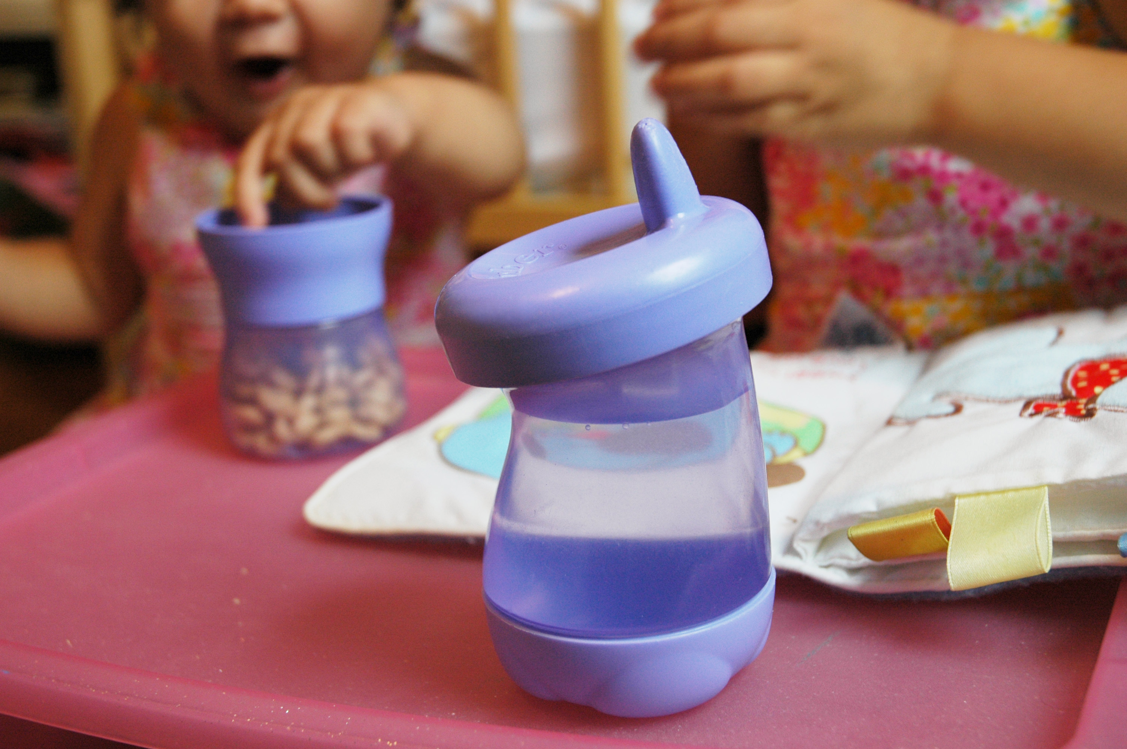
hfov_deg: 35.1
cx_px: 564
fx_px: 1783
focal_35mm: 57
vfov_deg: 23.7
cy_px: 374
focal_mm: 38
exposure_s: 1/30
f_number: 4.2
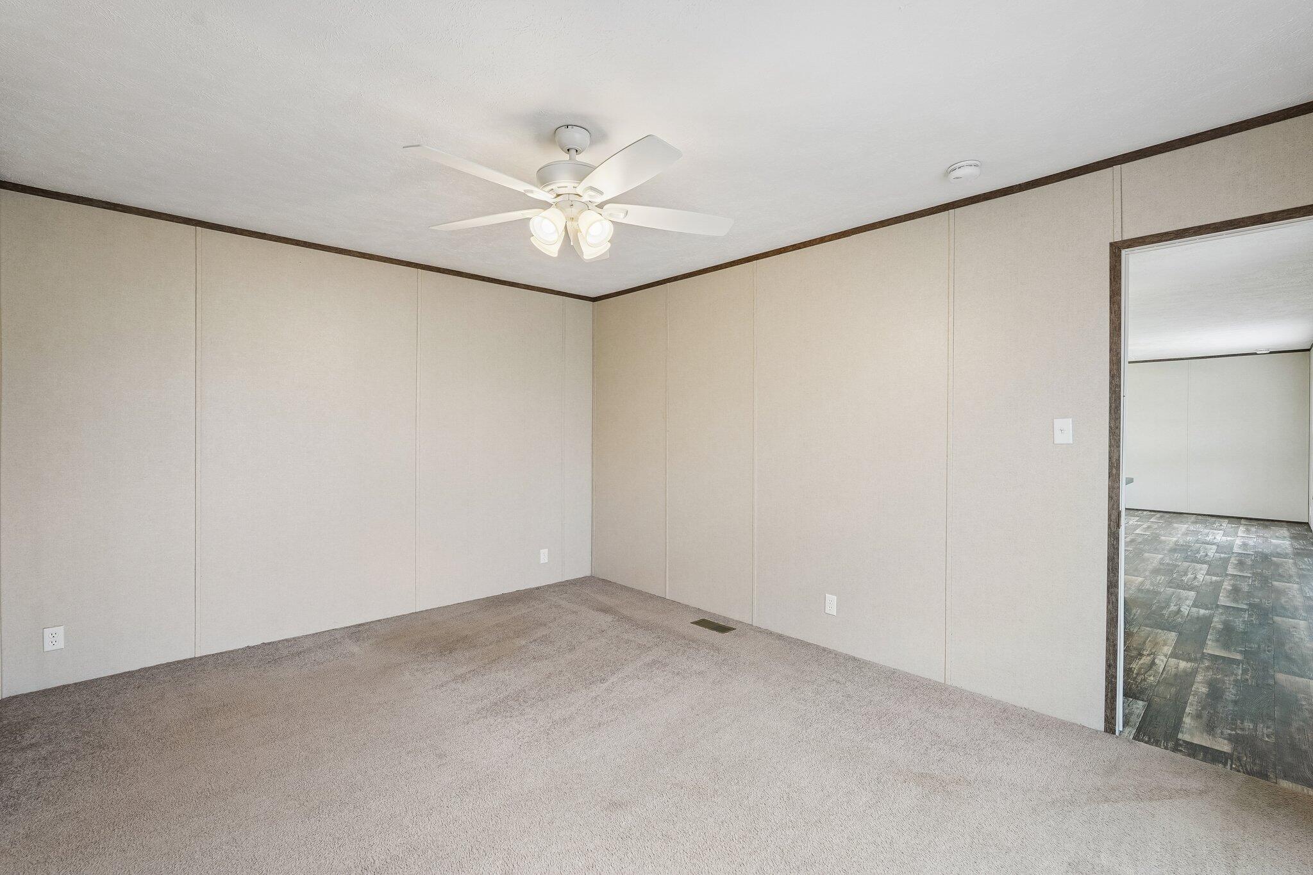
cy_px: 438
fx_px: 602
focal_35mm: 16
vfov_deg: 72.0
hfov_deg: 95.0
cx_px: 656
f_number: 8
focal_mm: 16.5
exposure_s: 1/25
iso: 400
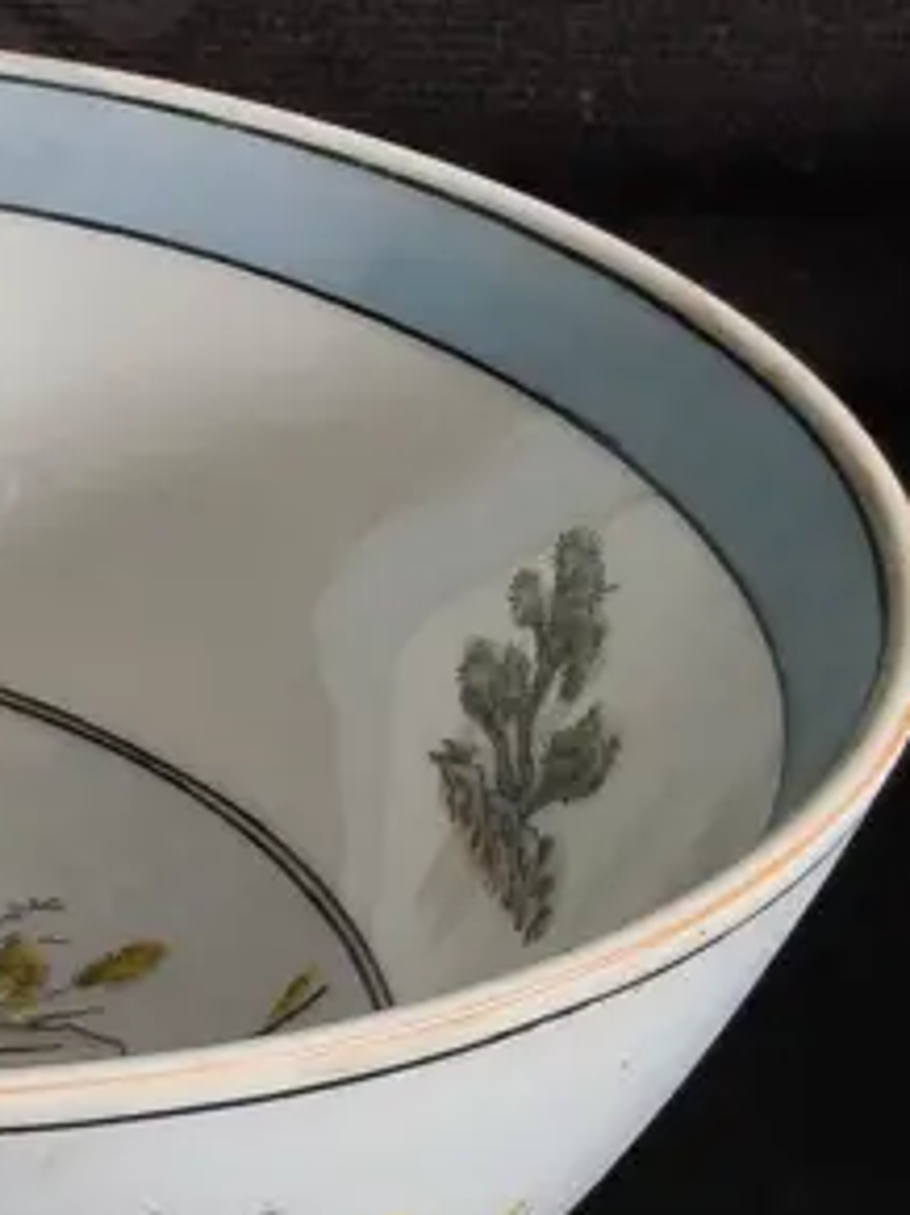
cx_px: -397
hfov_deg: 14.6
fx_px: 3332
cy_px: 647
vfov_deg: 20.7
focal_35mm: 95
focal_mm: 2.87
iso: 100
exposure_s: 1/100
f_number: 2
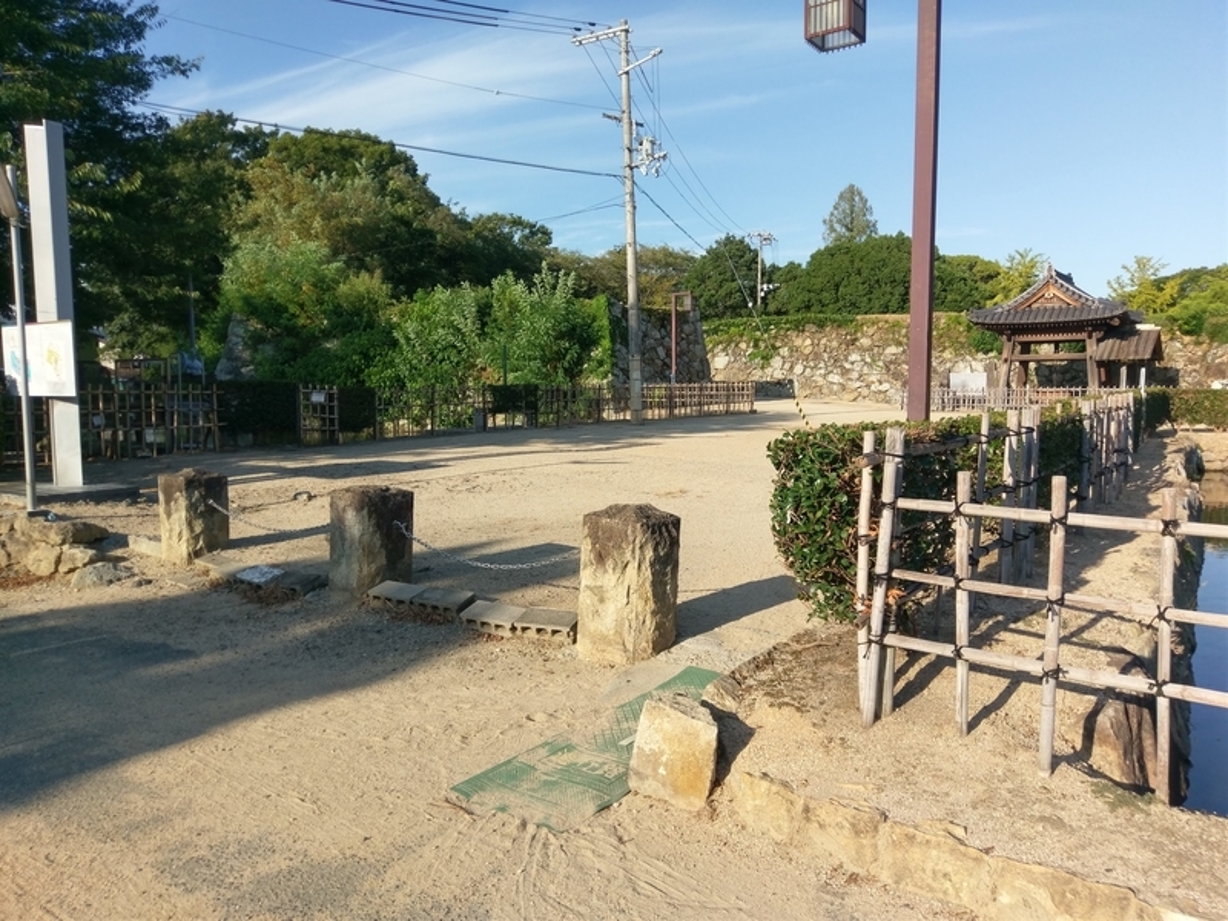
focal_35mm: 26
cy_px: 460
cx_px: 614
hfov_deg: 67.3
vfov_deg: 53.1
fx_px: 922
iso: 100
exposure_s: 1/2000
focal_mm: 4.58
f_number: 1.8
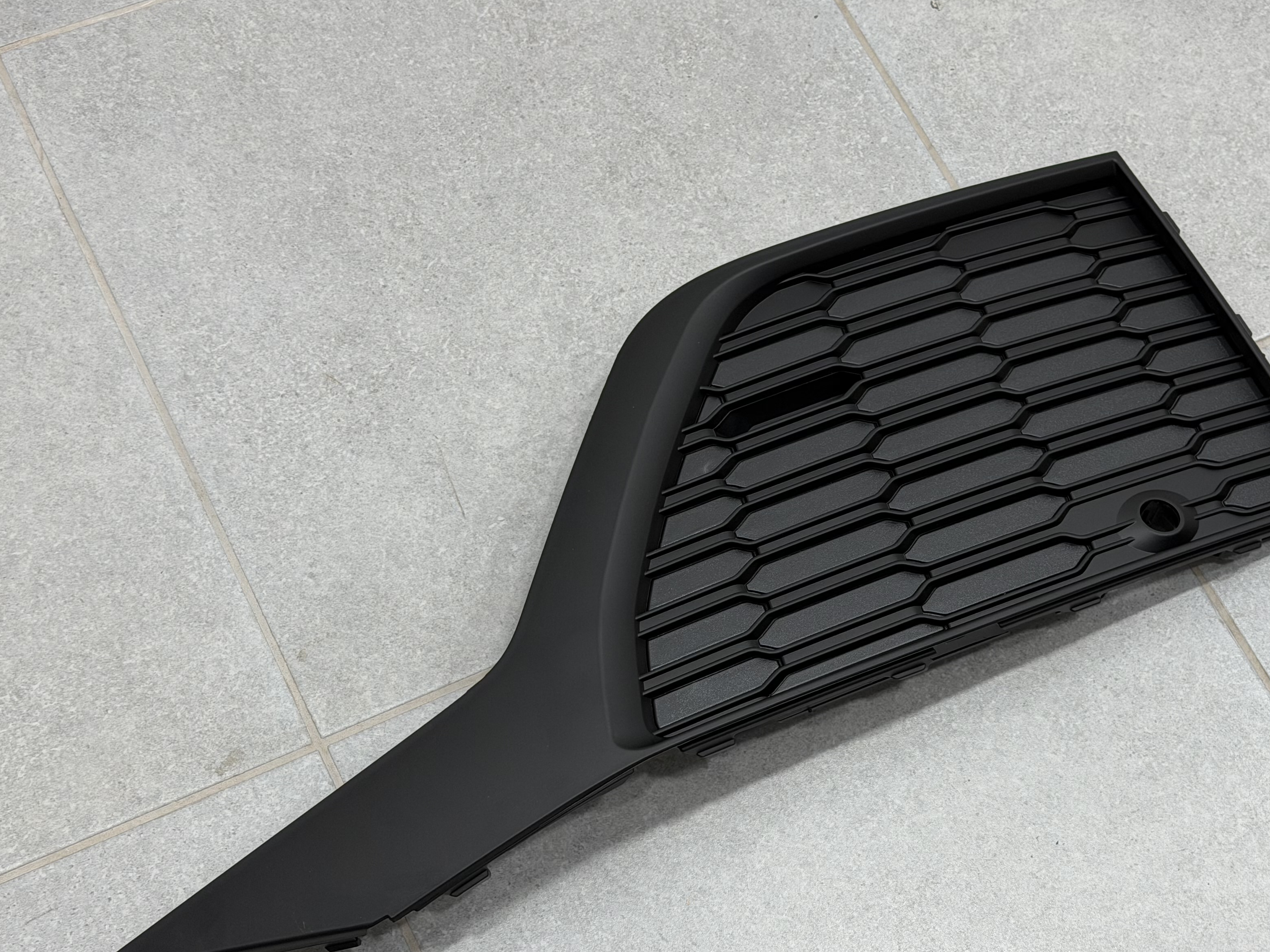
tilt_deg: -64.5
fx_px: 2274
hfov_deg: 31.1
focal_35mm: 62
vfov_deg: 23.6
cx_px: 762
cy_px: 583
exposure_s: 1/123
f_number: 1.78
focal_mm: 6.76
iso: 50
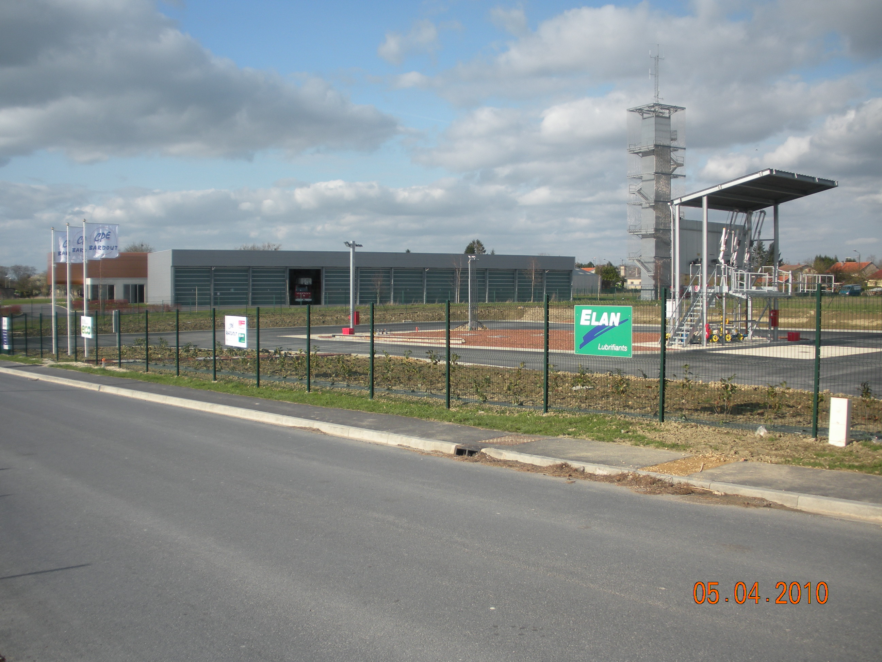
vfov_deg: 40.7
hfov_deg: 52.6
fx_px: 892
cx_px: 441
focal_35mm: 35
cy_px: 331
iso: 64
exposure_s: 1/644
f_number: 3.5
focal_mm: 6.3
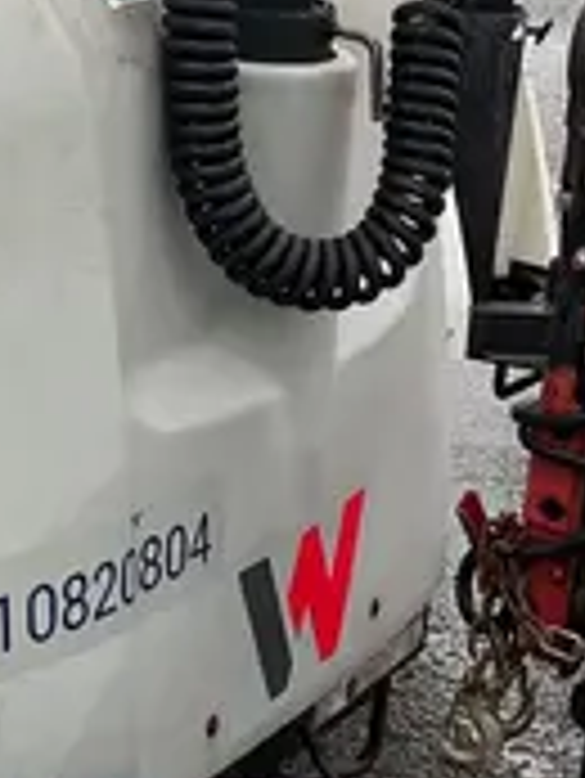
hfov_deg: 13.4
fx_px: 2476
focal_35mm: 110
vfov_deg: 17.5
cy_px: 47
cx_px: 148
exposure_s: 1/121
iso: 125
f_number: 1.6
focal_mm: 5.1
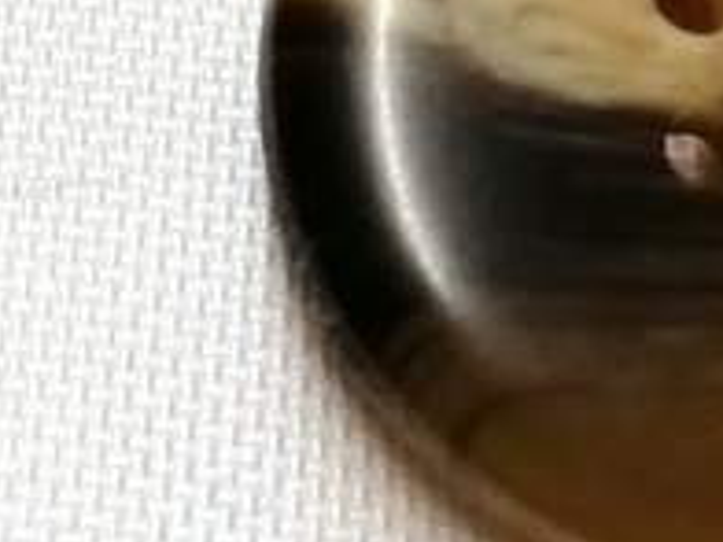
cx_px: -4
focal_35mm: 141
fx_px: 2945
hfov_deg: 13.8
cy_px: -328
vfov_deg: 10.1
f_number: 1.8
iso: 125
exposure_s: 1/50
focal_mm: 4.75
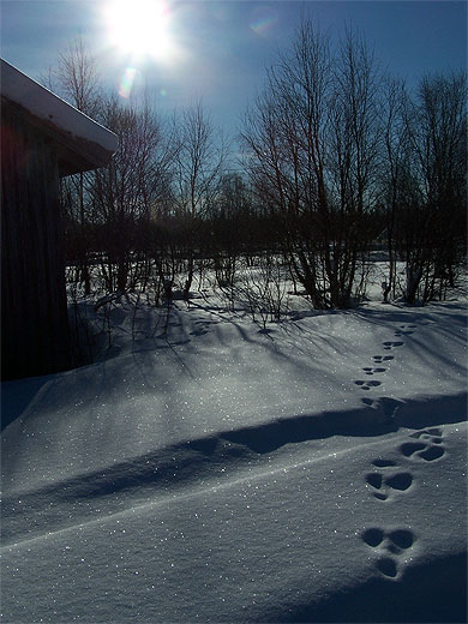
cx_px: 234
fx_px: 685
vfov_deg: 49.0
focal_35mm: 38
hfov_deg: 37.7
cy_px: 312
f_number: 5.6
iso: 80
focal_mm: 6.3
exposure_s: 1/1500
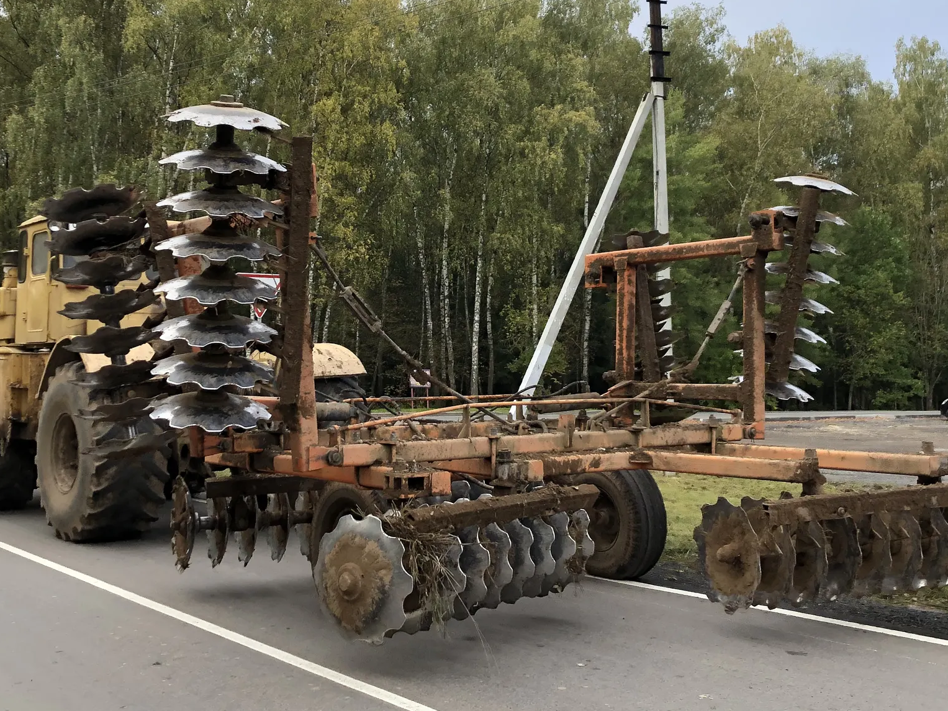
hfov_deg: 42.9
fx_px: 1205
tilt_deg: +6.0
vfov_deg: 32.7
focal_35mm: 44
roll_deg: +0.8
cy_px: 268
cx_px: 473
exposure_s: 1/495
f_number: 1.8
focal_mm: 4
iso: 20
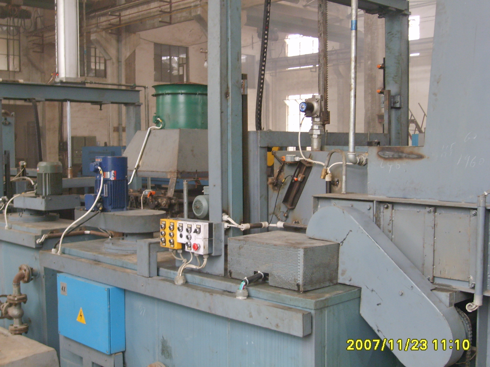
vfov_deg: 33.6
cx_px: 245
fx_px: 609
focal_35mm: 43
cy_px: 184
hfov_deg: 43.9
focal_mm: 7.2
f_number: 3
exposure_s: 1/15
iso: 139
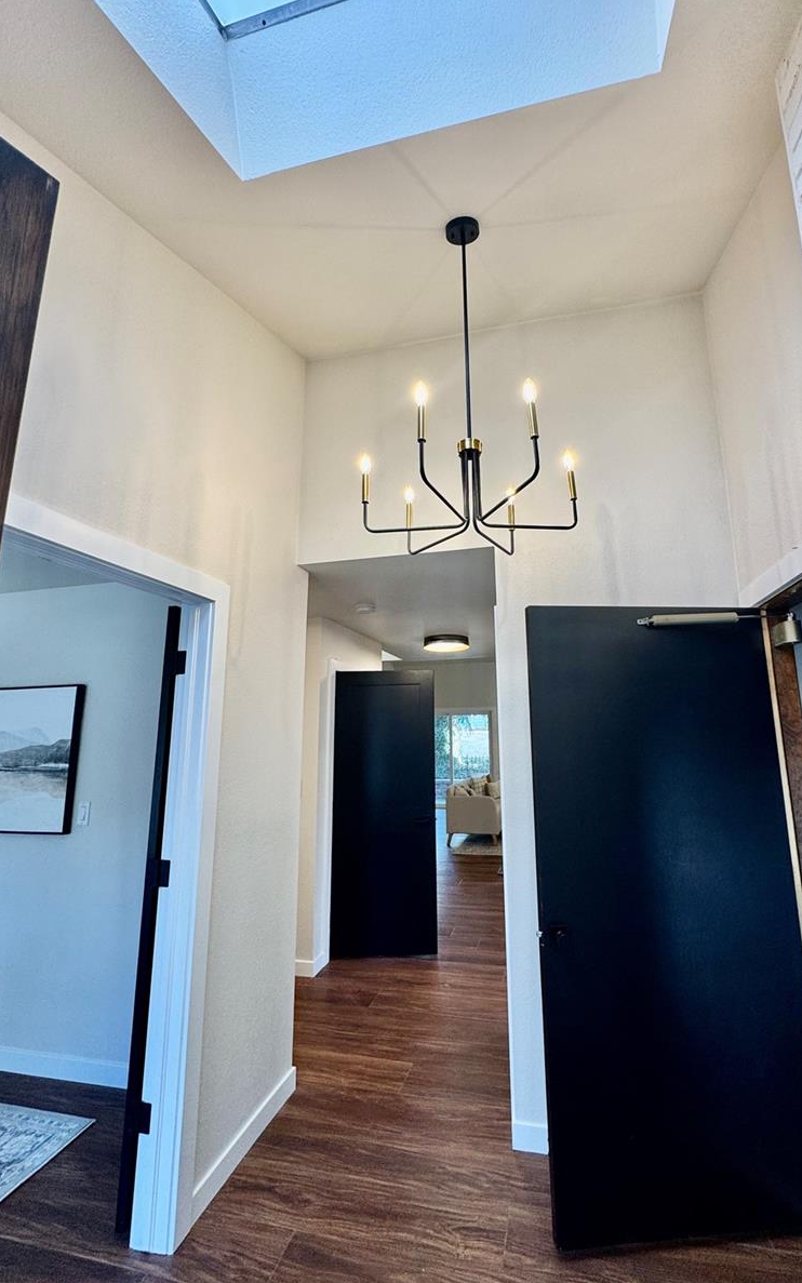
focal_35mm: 15
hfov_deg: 74.5
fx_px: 525
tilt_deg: +11.2
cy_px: 636
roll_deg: +1.8
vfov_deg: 101.5
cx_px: 449
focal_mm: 2.22
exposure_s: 1/120
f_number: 2.2
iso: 125
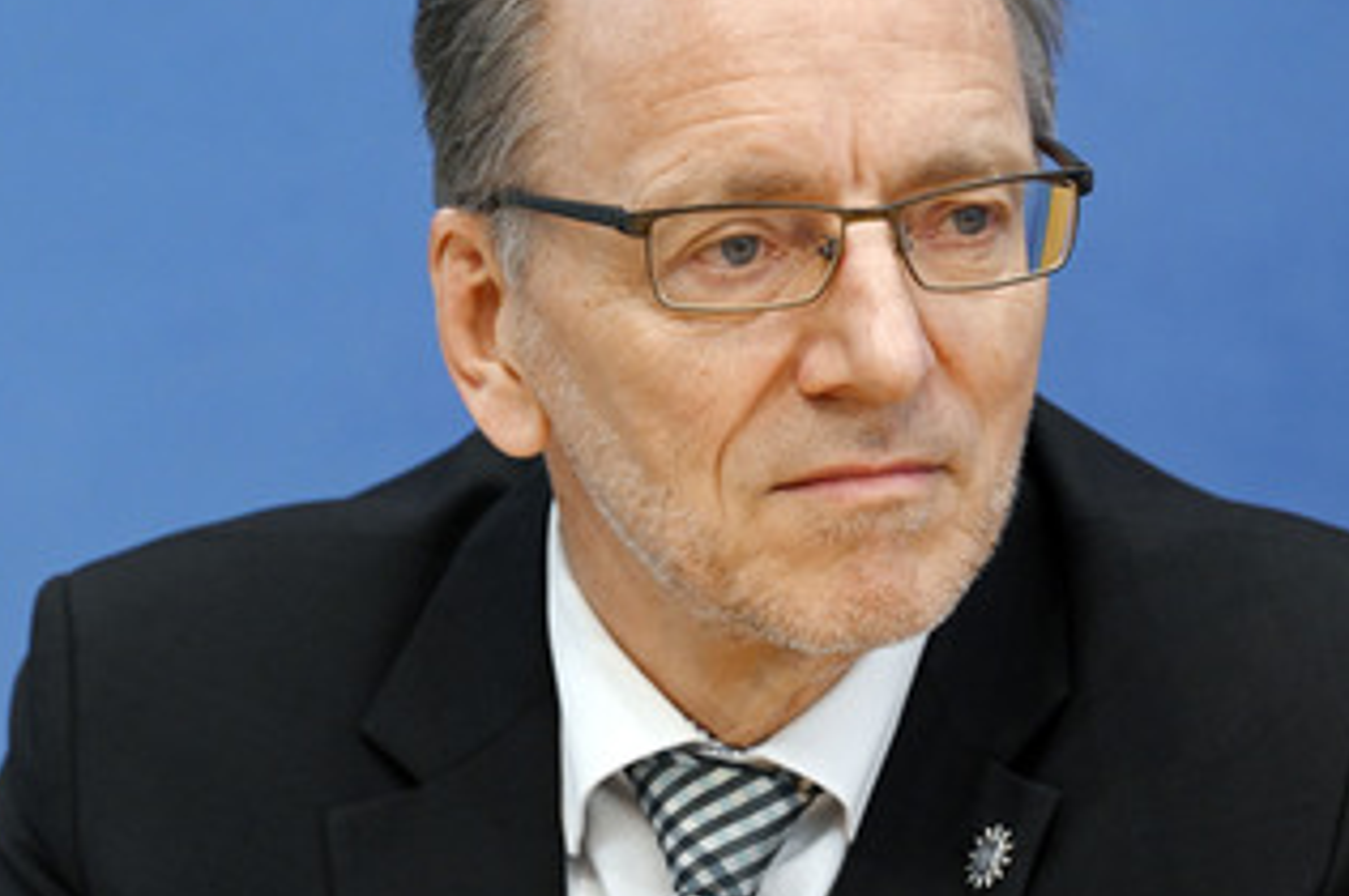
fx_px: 8011
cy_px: 333
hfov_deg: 9.6
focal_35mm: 214
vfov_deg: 6.4
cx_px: 694
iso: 3200
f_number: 6.3
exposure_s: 1/500
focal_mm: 150
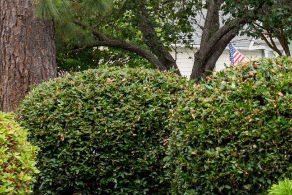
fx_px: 1128
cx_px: 385
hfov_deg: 14.1
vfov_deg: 9.9
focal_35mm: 139
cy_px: 114
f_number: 6.3
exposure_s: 1/160
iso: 100
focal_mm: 20
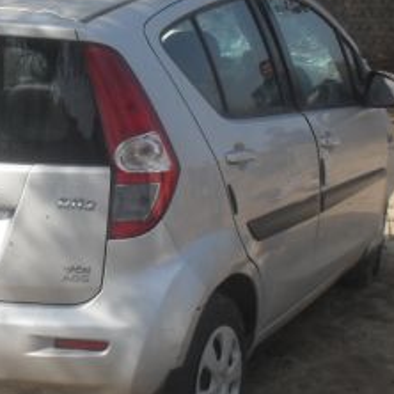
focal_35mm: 97
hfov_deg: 17.8
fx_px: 1249
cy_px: 170
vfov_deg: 17.9
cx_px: 75
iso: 80
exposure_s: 1/90
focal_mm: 6.3
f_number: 8.3
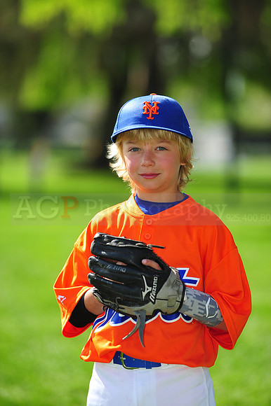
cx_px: 136
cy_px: 203
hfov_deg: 6.9
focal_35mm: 200
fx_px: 2261
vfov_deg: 10.3
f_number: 4.5
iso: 200
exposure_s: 1/800
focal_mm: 200
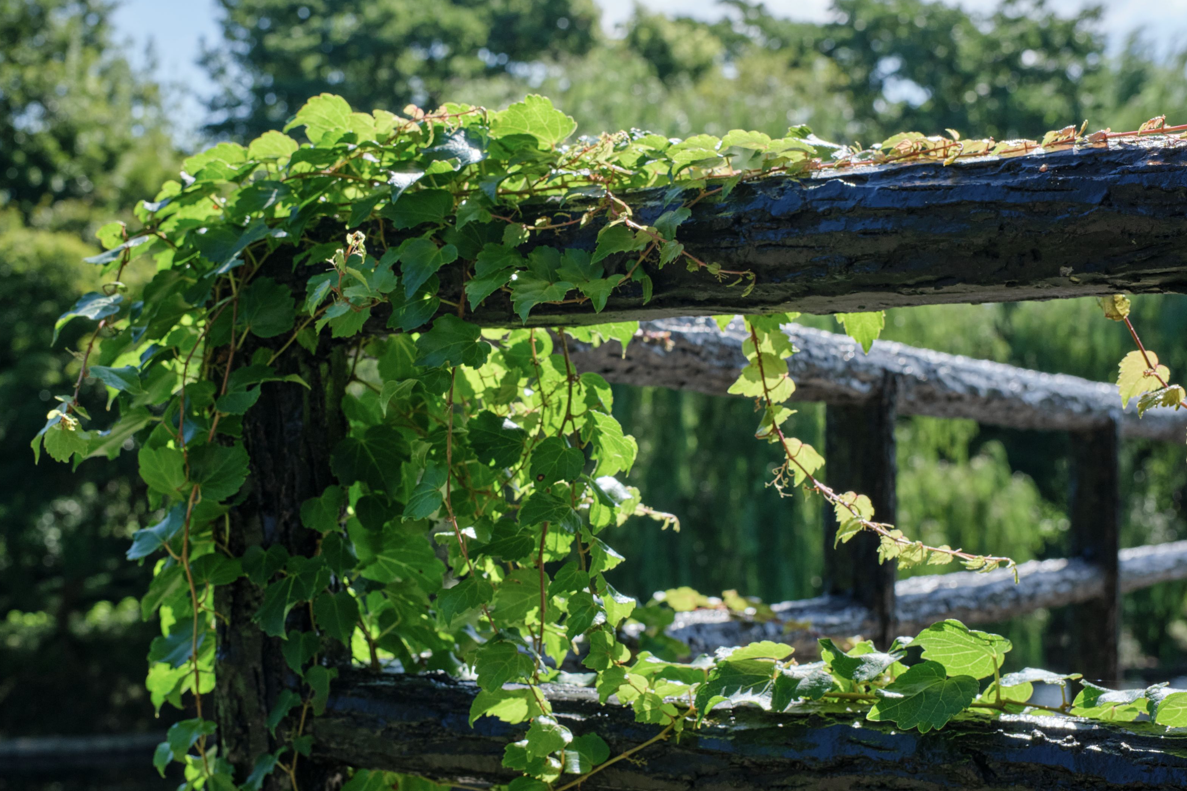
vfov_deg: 27.0
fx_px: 1648
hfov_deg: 39.6
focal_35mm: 50
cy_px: 389
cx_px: 531
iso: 320
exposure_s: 1/640
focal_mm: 27
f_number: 5.6
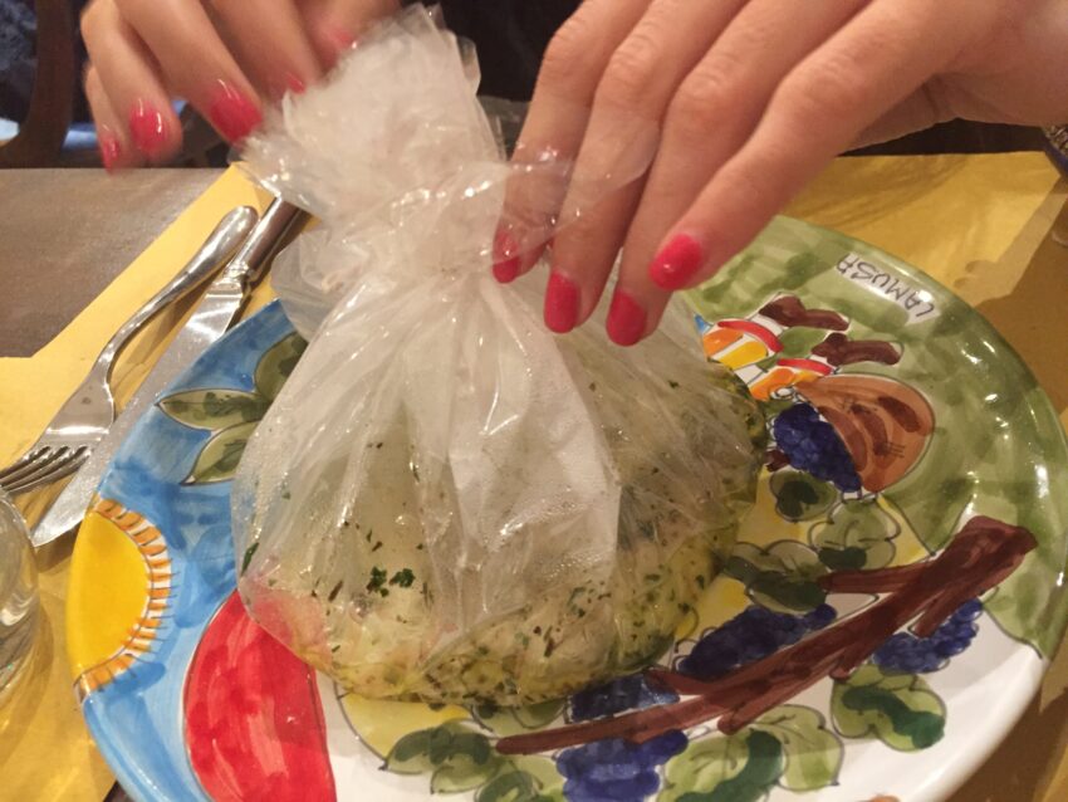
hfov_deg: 61.6
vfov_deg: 48.2
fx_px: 895
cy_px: 401
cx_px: 534
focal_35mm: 29
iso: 250
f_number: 2.2
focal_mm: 4.15
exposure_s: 1/17
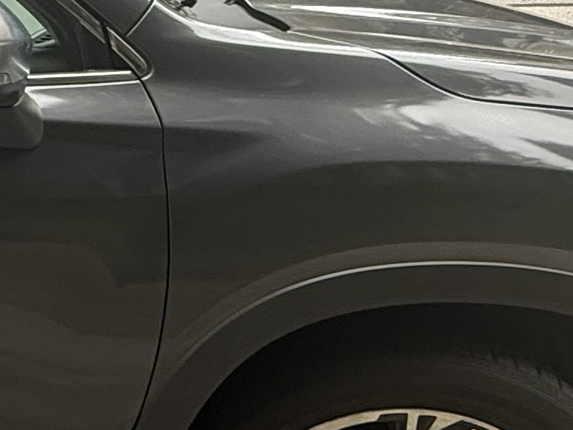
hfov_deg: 20.3
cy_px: 86
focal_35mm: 73
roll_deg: -1.2
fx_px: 1209
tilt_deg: -14.9
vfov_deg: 20.0
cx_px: -420
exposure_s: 1/99
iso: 160
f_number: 2.2
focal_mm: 2.22
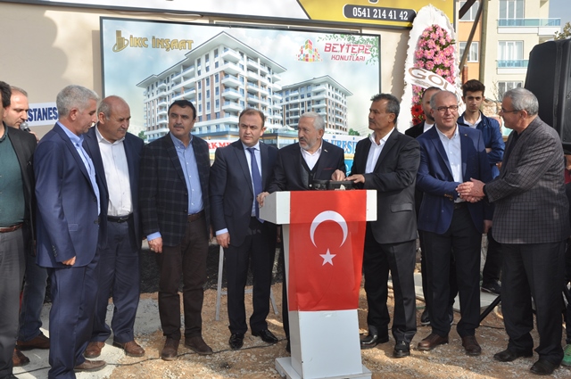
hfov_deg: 48.0
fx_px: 642
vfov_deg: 32.9
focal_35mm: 40
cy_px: 190
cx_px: 286
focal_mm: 27
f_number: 9
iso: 200
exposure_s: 1/200
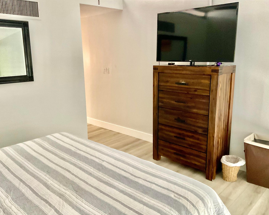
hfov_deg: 57.2
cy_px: 108
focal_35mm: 31
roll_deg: +0.6
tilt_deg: -12.4
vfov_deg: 47.1
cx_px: 134
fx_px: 247
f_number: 1.8
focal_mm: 3
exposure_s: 1/60
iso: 200
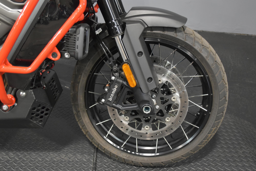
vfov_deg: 31.9
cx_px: 128
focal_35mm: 42
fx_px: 299
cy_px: 86
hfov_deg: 46.4
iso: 1600
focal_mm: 28
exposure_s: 1/15
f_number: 4.5
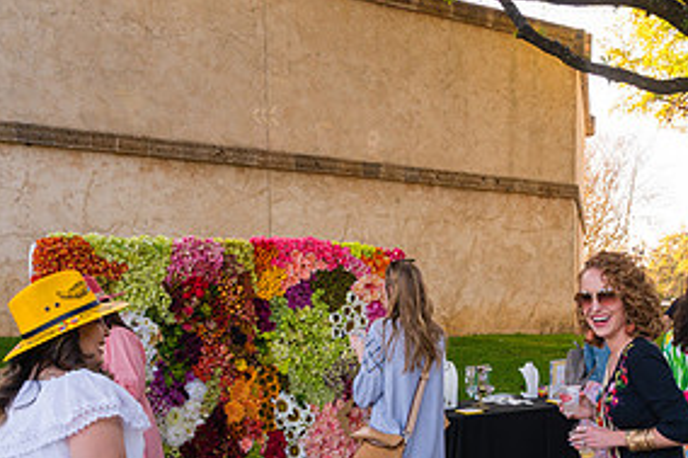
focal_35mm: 49
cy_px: 441
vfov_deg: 26.3
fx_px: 936
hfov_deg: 40.0
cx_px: 448
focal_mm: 24
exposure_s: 1/200
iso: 250
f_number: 5.6
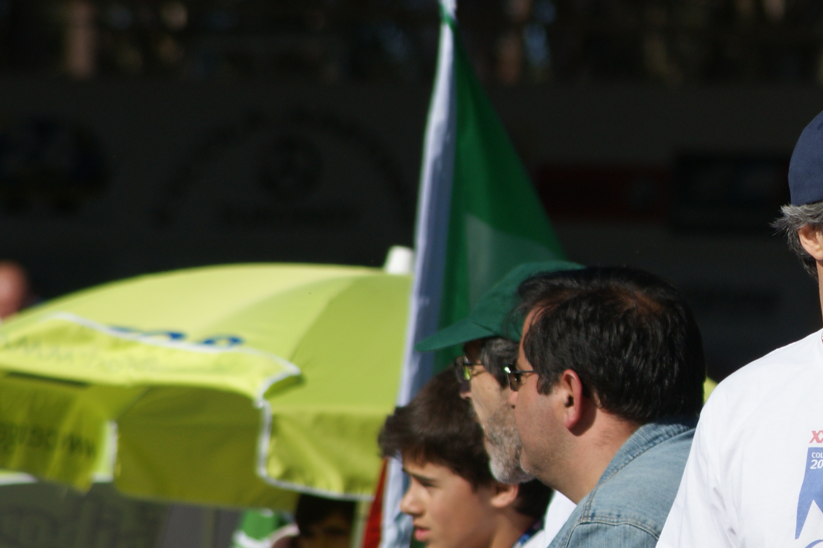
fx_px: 15744
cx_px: 899
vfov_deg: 2.0
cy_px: 298
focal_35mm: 689
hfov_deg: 3.0
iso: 100
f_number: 8
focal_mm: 200
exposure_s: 1/640
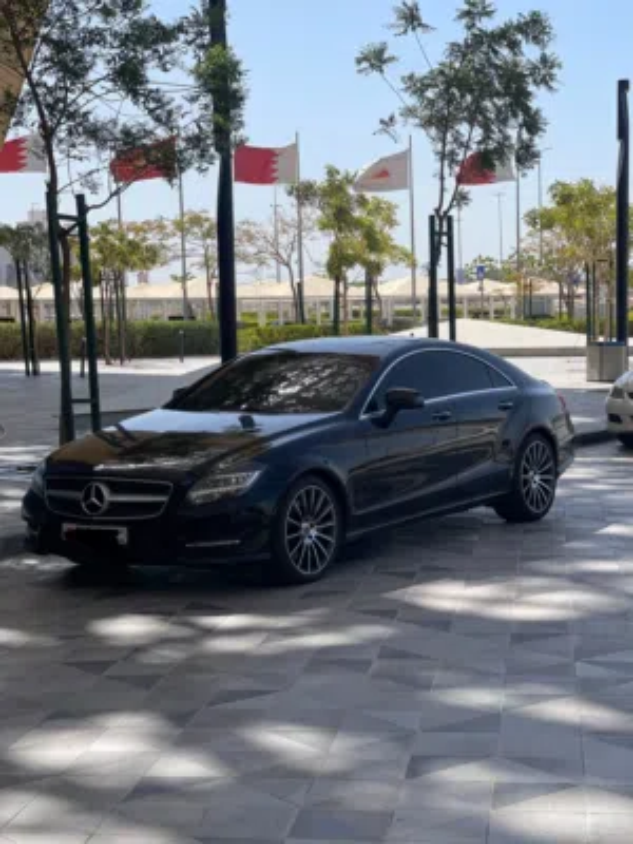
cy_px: 422
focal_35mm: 64
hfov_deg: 22.9
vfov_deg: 30.3
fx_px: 1560
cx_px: 316
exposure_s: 1/1672
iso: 32
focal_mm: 7.5
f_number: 2.2
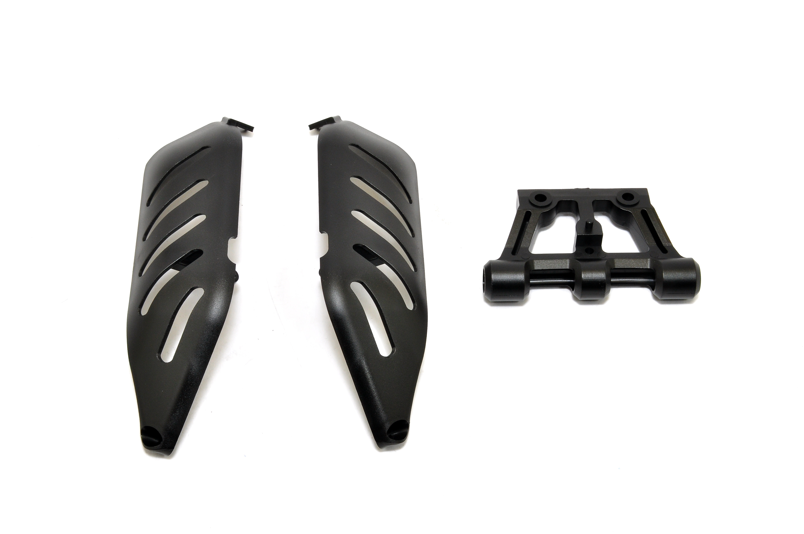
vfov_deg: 17.4
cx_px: 402
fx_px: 1740
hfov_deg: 26.0
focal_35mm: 78
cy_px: 267
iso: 400
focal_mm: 52
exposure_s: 1/60
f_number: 20
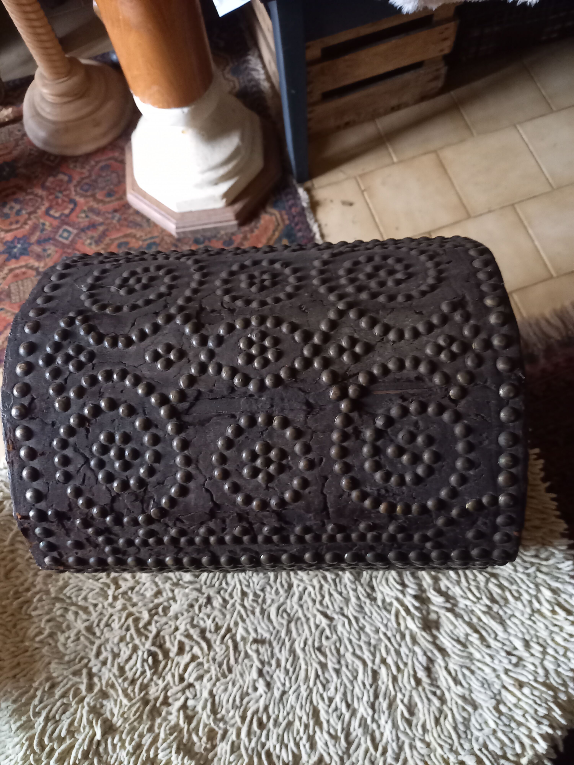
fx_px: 553
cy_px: 382
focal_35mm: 25
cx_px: 287
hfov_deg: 54.9
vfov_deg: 69.4
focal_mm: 4.65
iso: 640
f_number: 1.8
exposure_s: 1/25
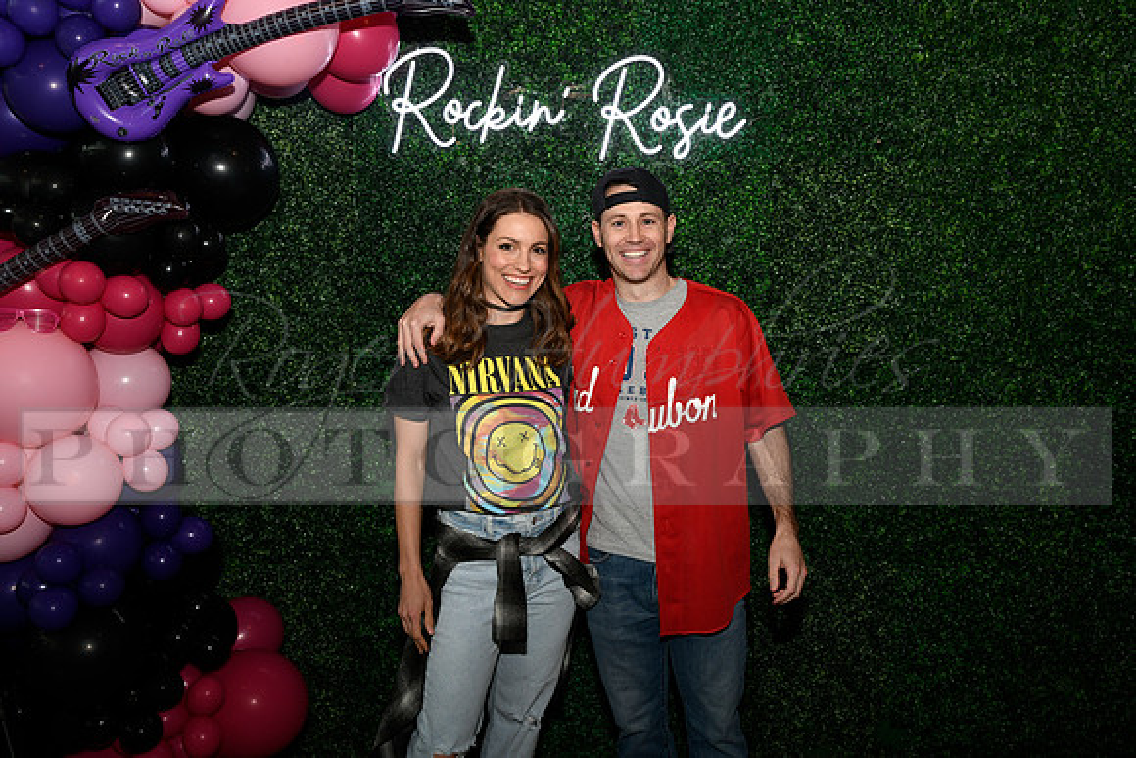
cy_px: 379
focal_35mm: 31
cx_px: 568
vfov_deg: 42.3
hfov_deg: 60.3
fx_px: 978
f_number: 6.3
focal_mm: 31
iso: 500
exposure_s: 1/60
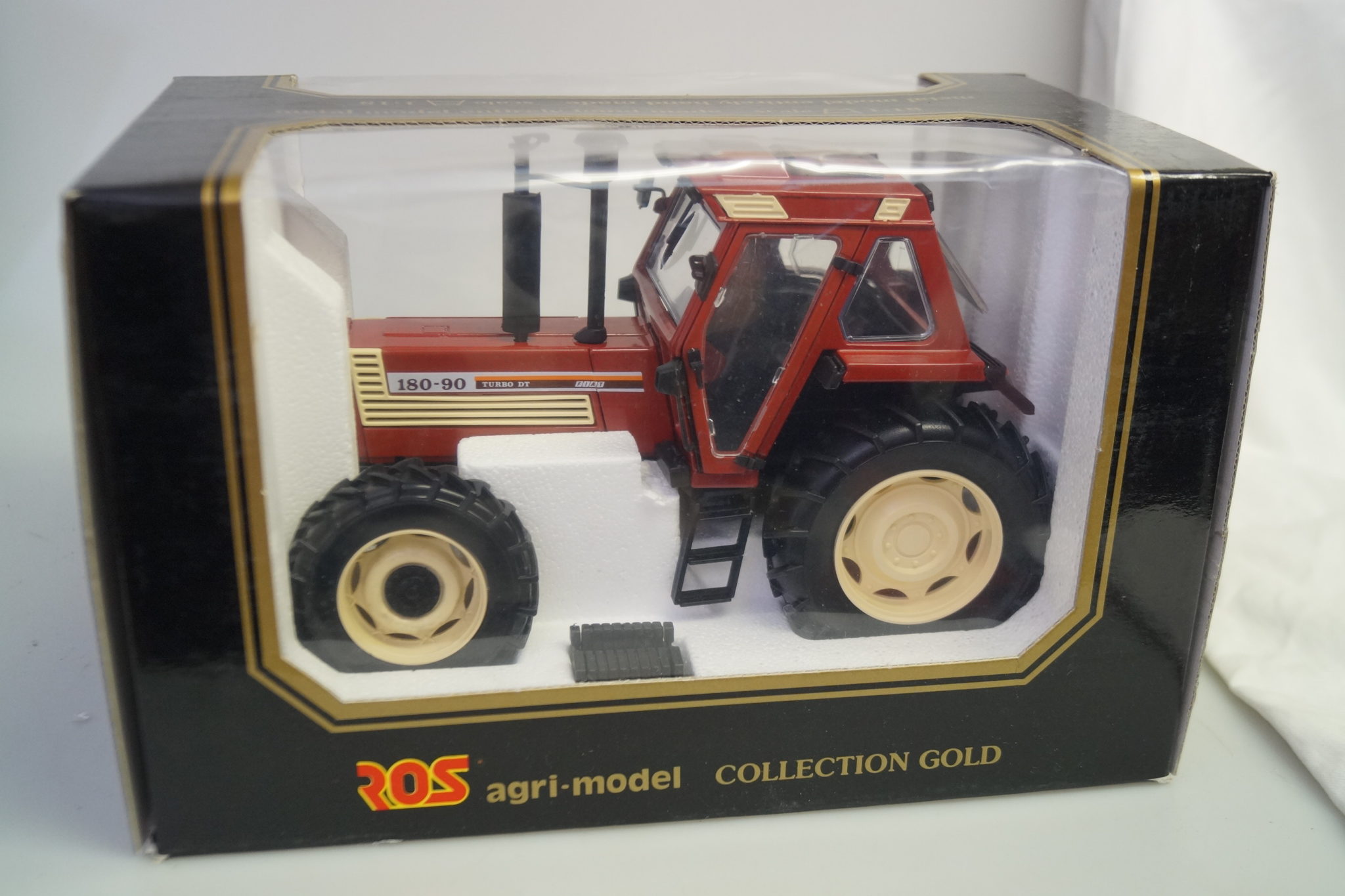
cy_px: 448
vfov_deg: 34.2
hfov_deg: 49.6
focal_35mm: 39
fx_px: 1457
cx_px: 672
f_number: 4.5
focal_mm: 26
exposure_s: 1/160
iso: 800
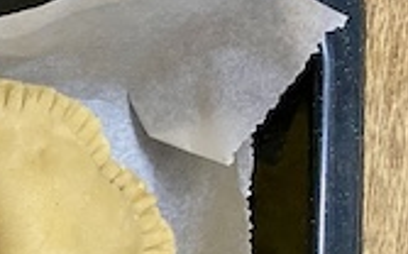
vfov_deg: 11.9
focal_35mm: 99
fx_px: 1100
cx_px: -320
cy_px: 484
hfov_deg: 17.3
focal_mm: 4.25
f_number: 1.8
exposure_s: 1/49
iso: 200
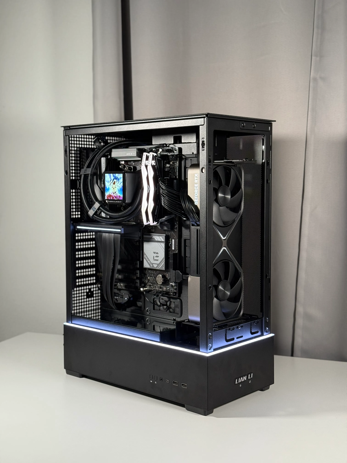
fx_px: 642
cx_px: 174
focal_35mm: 48
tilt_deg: -4.8
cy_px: 232
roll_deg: +0.1
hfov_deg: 30.3
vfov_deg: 39.7
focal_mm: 6.76
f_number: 1.78
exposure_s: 1/60
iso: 250
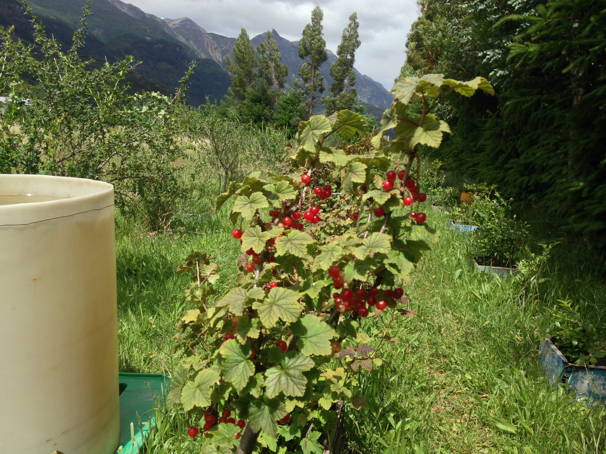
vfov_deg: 42.9
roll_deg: -4.4
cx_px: 303
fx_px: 578
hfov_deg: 55.4
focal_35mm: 33
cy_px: 227
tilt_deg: -8.2
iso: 50
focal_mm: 4.12
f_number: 2.4
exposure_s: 1/985
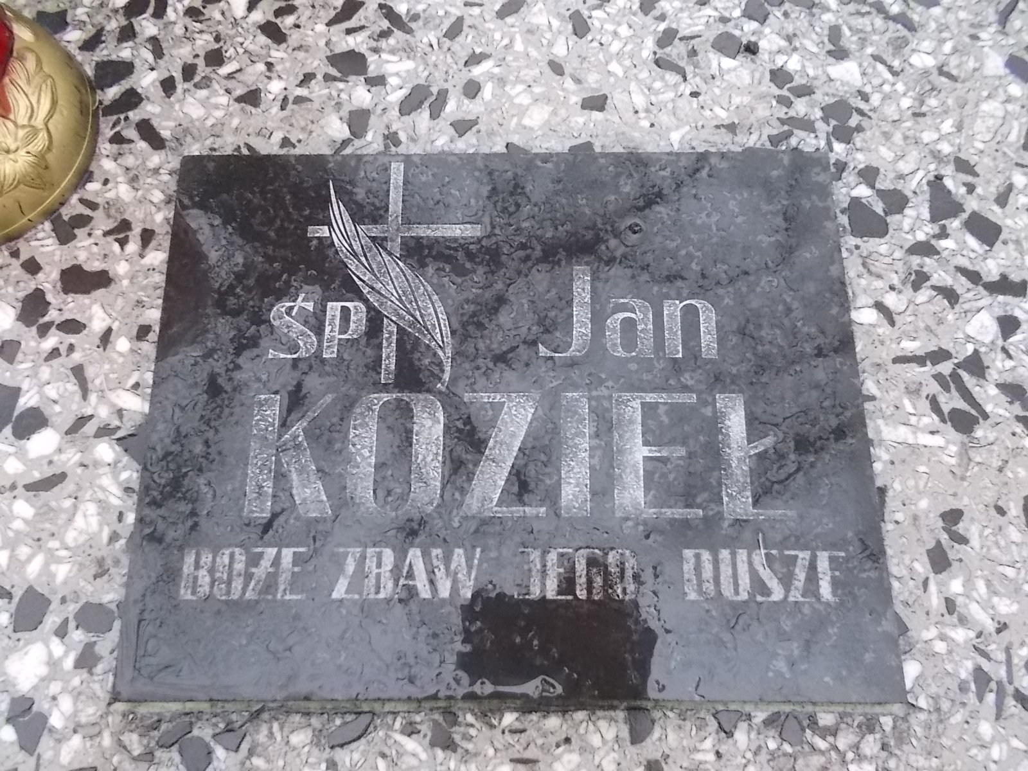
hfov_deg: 67.3
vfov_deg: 53.1
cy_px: 386
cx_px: 514
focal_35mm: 26
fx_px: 772
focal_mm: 4.6
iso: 400
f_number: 3.2
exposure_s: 1/160
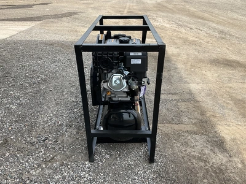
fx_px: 206
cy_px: 92
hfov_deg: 61.7
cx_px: 123
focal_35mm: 29
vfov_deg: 48.2
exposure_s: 1/770
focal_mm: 3
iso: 25
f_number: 1.8
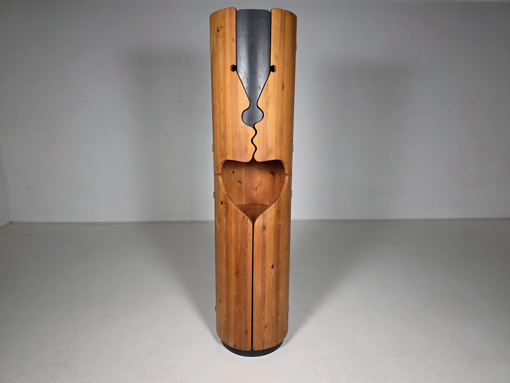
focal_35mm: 23
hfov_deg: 73.9
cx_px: 255
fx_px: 339
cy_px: 192
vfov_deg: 58.9
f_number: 1.7
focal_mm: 6.3
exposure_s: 1/101
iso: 320
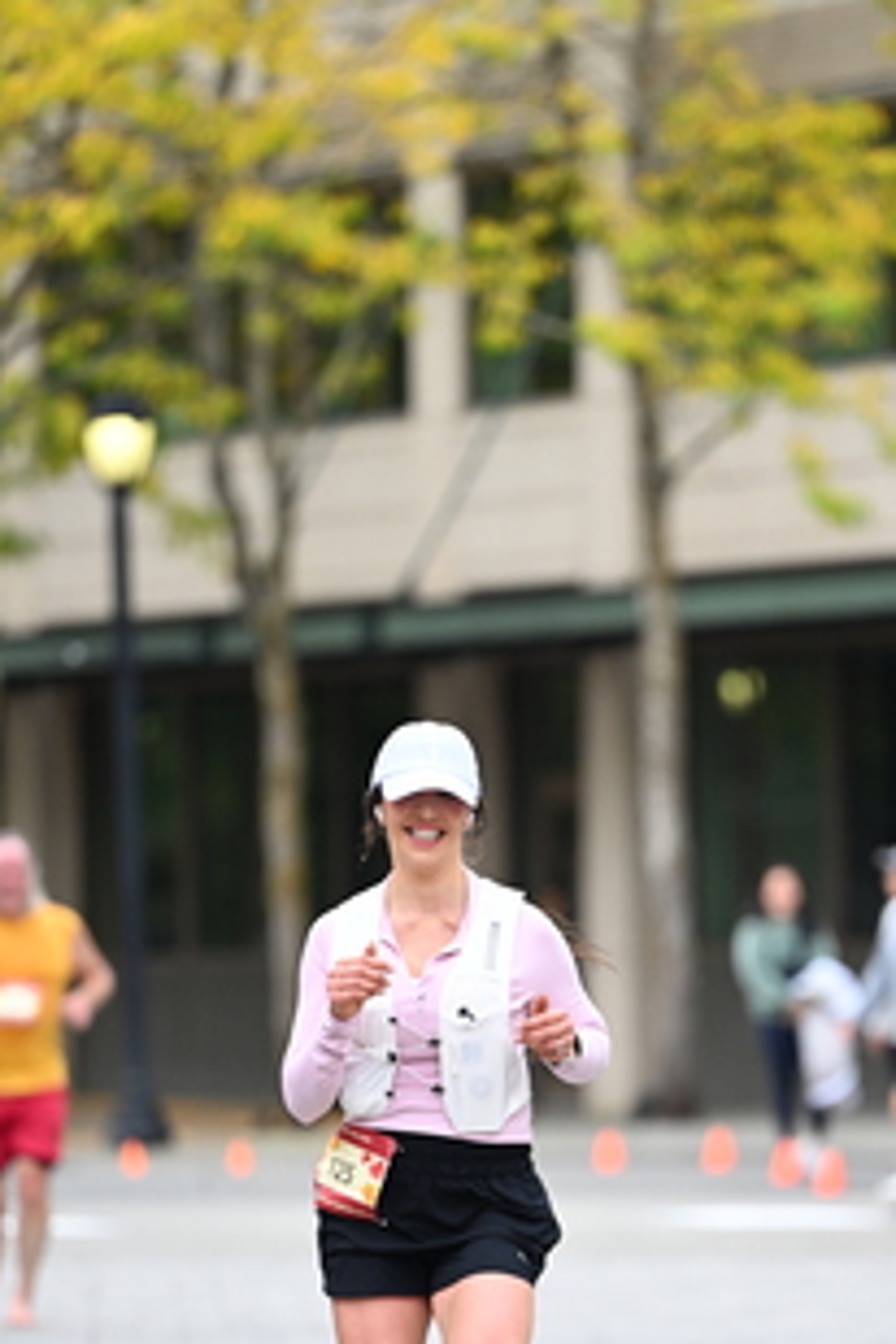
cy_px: 892
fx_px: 12618
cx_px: 546
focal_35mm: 338
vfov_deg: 6.1
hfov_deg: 4.1
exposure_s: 1/2000
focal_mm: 190
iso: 640
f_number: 2.8
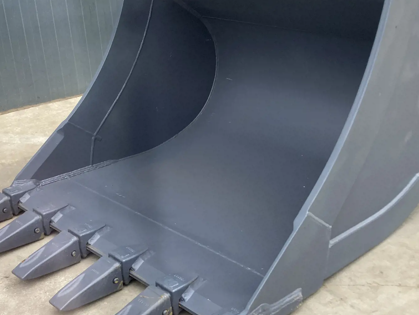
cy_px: 162
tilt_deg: -23.7
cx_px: 162
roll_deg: +6.8
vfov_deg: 27.0
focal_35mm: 54
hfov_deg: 35.4
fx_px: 654
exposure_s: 1/107
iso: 80
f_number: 1.8
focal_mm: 3.99
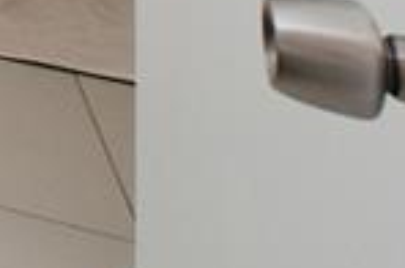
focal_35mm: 104
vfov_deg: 10.1
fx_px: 1167
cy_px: -509
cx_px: -881
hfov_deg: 10.7
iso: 500
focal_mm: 10
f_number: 6.4
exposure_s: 1/250
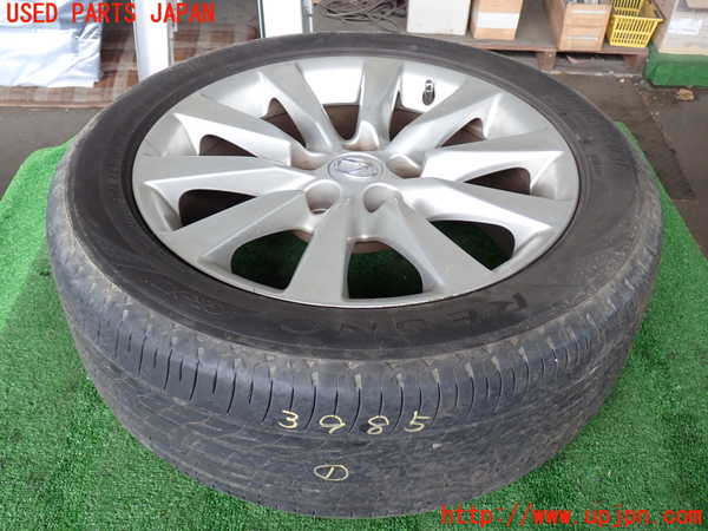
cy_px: 266
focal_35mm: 36
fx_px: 736
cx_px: 354
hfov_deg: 51.4
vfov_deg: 39.7
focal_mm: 6.37
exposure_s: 1/60
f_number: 2.5
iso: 200
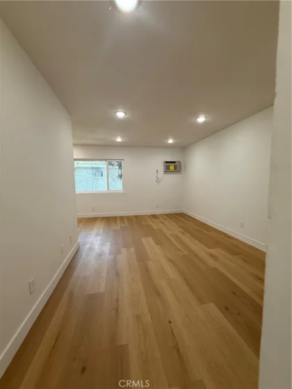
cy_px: 194
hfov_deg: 85.7
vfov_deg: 102.1
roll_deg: +0.1
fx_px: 157
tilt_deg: -4.1
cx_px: 146
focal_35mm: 14
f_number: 2.2
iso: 125
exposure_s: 1/120
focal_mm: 2.22
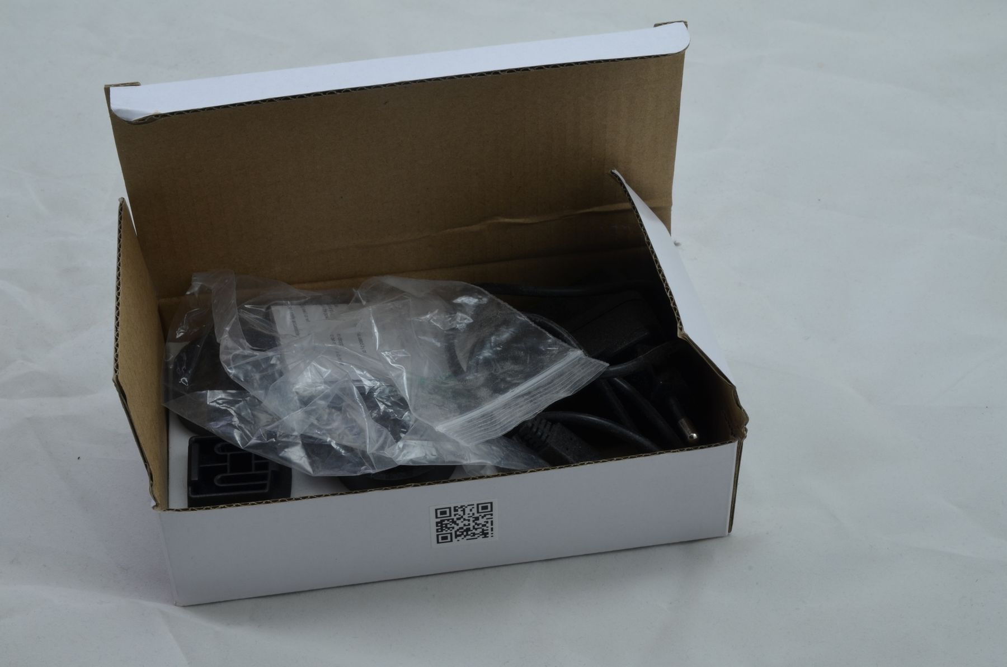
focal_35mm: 60
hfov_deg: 33.5
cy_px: 334
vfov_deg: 22.5
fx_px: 1675
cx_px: 504
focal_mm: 40
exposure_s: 1/1.6
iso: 100
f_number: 20
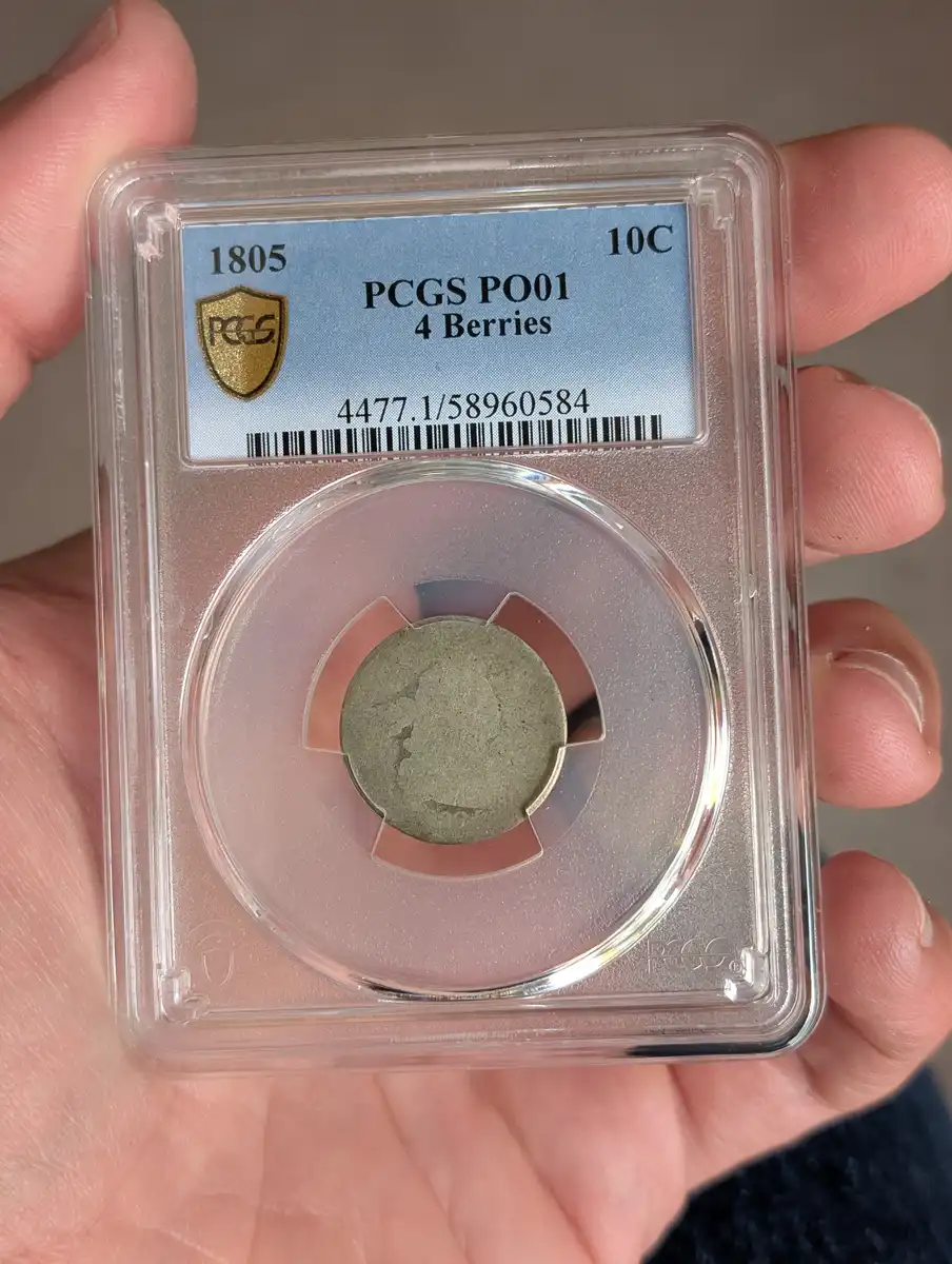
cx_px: 476
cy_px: 632
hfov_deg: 29.8
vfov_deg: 38.9
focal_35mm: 49
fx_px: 1792
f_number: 1.68
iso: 117
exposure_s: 1/120
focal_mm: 6.9
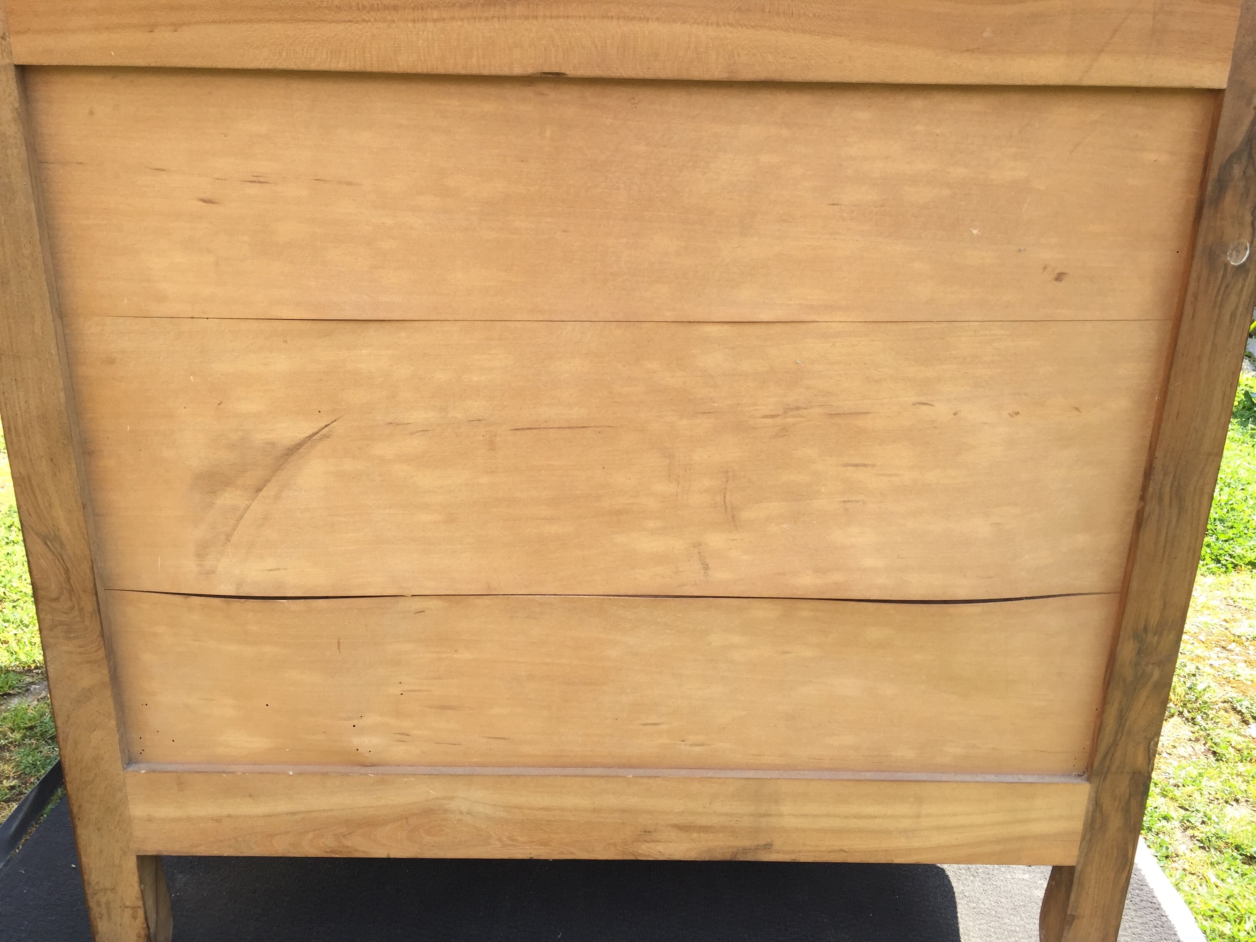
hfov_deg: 61.7
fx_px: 1052
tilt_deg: -19.9
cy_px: 471
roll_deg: -0.8
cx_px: 628
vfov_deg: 48.2
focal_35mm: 29
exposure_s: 1/306
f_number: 2.2
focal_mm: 4.15
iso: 32
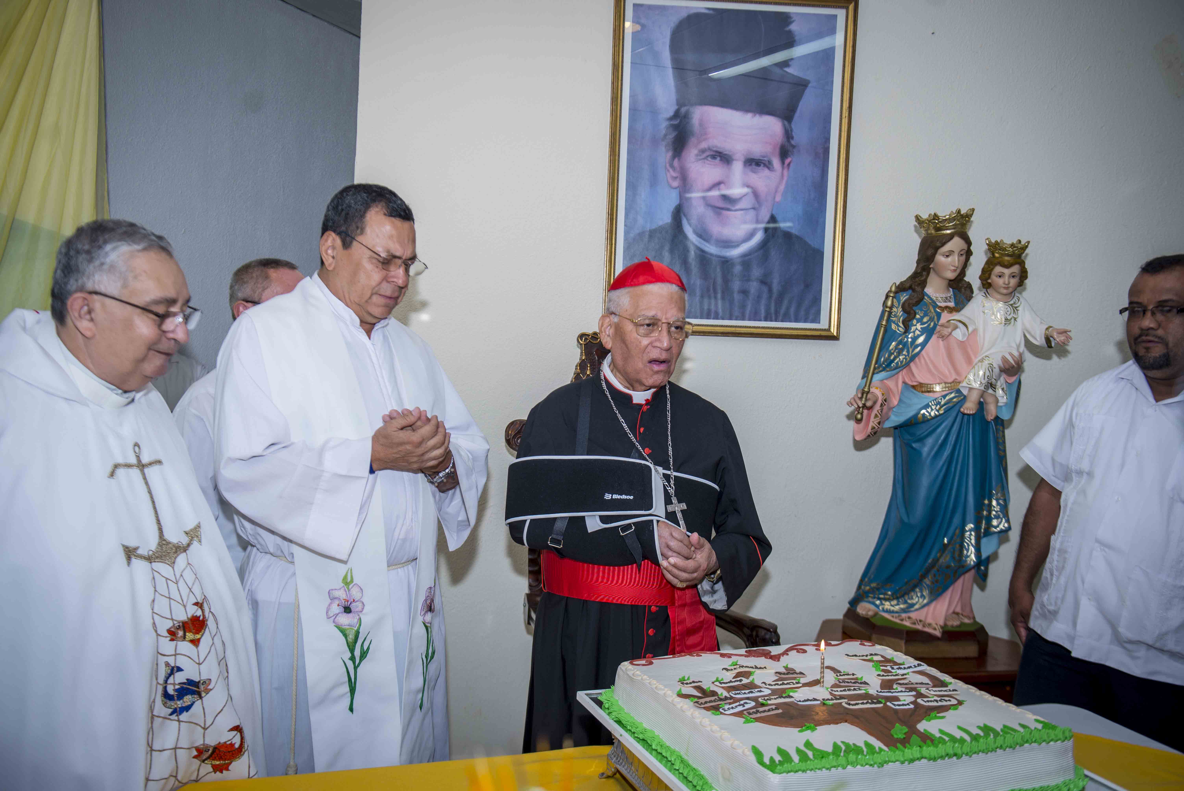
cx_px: 592
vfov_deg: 38.9
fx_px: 1119
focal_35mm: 34
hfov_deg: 55.8
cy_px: 396
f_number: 5
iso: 250
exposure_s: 1/200
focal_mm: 34
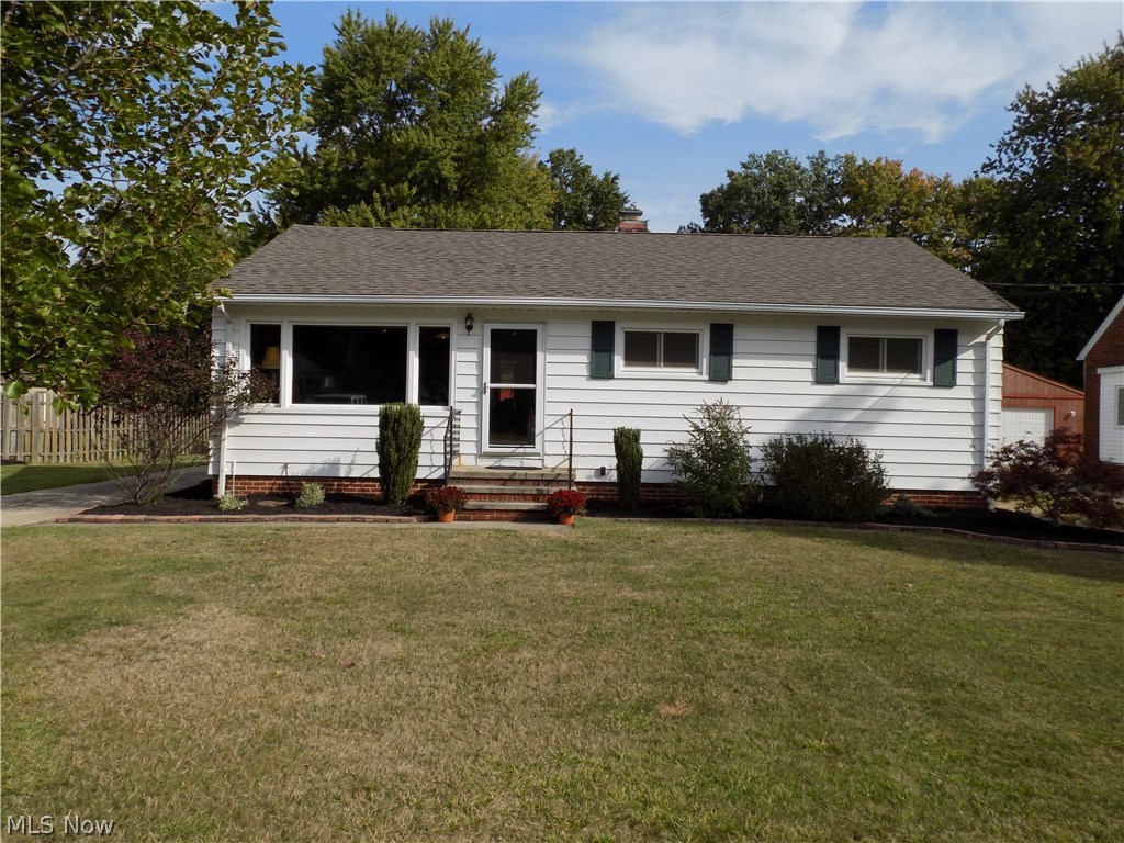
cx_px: 562
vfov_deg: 51.4
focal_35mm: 27
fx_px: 877
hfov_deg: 65.3
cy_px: 422
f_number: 3.2
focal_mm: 4.8
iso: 80
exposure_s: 1/1000
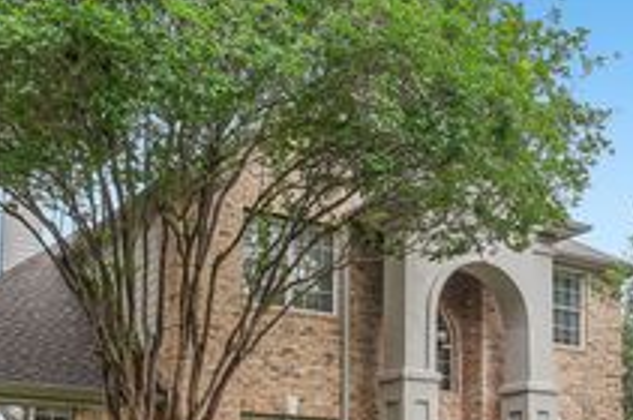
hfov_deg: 35.1
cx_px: 333
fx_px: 1001
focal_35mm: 57
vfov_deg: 22.7
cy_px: 430
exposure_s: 1/250
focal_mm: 24
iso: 400
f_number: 8
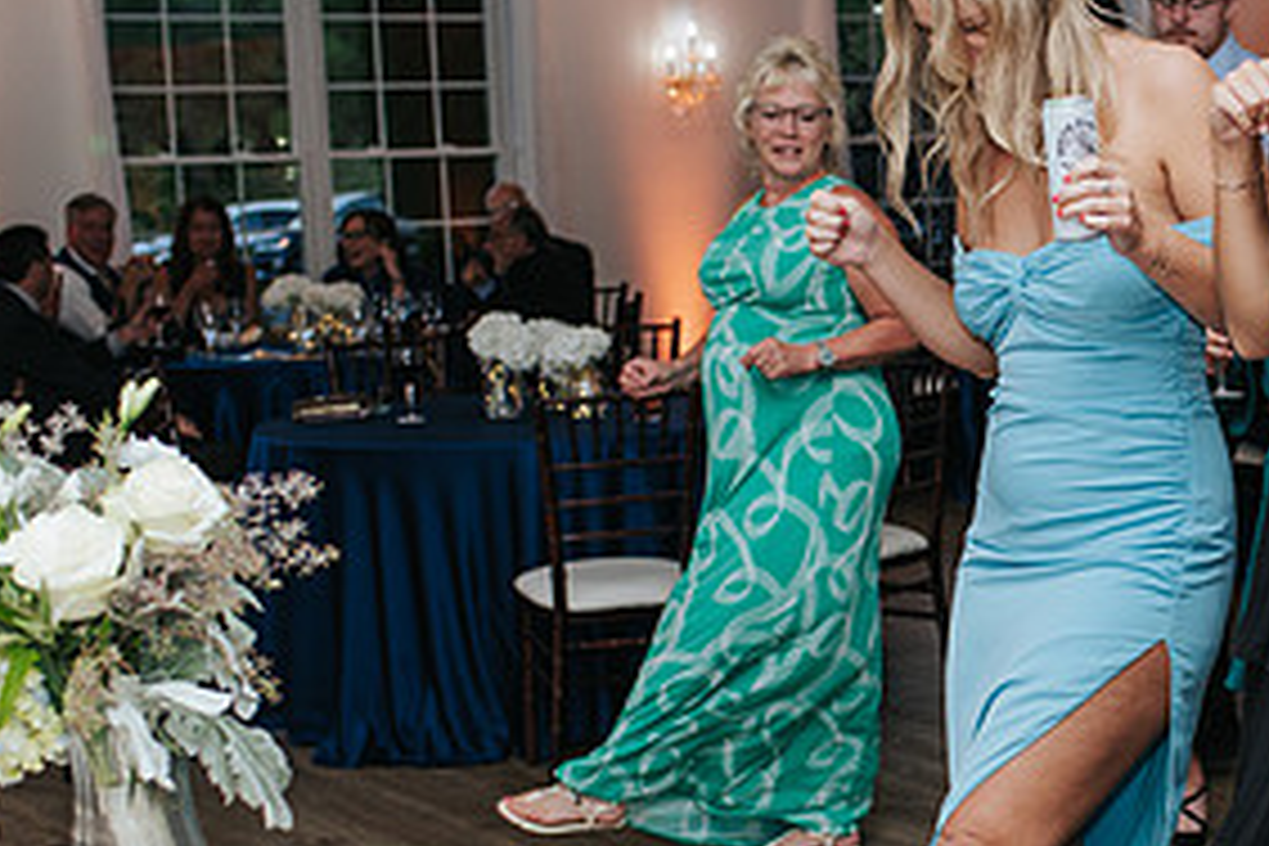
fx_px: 2749
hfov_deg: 25.1
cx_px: 1165
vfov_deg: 17.4
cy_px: 596
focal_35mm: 78
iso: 800
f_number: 3.2
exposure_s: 1/200
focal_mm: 35
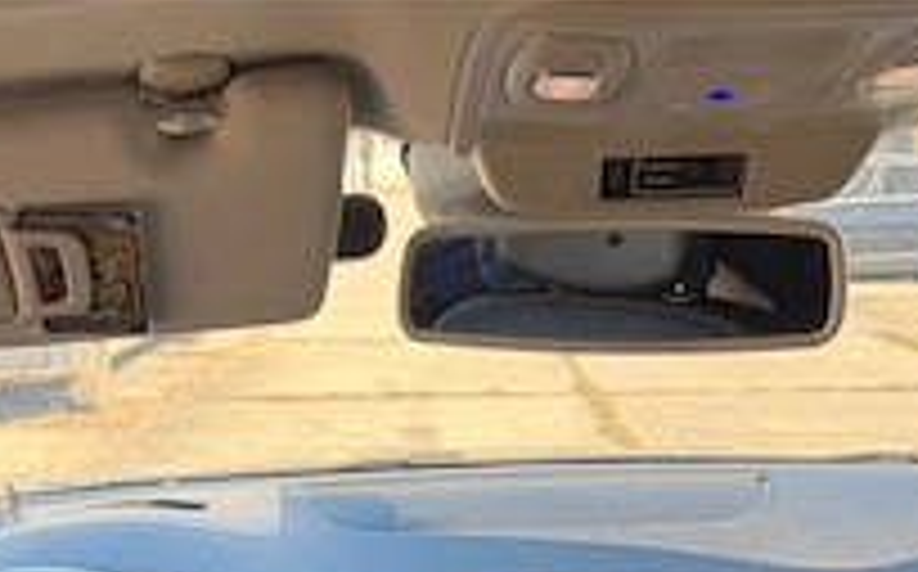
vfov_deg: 21.1
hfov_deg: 40.2
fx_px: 1250
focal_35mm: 50
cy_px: 896
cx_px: 364
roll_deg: +1.8
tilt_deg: -30.9
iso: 80
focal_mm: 6.76
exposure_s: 1/181
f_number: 1.78
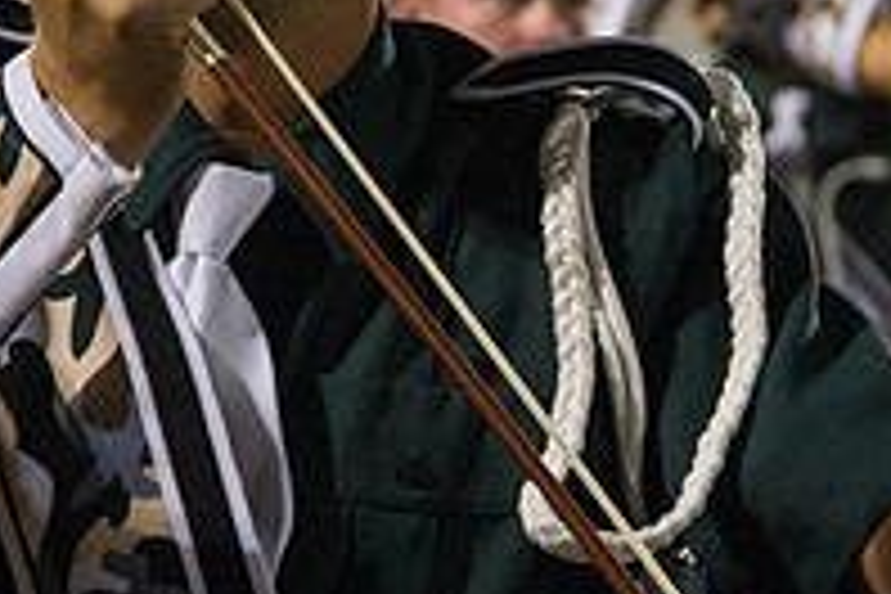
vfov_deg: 4.1
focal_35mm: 334
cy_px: 527
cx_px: 646
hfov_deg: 6.2
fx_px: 8266
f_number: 5.3
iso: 9000
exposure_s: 1/160
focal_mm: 78
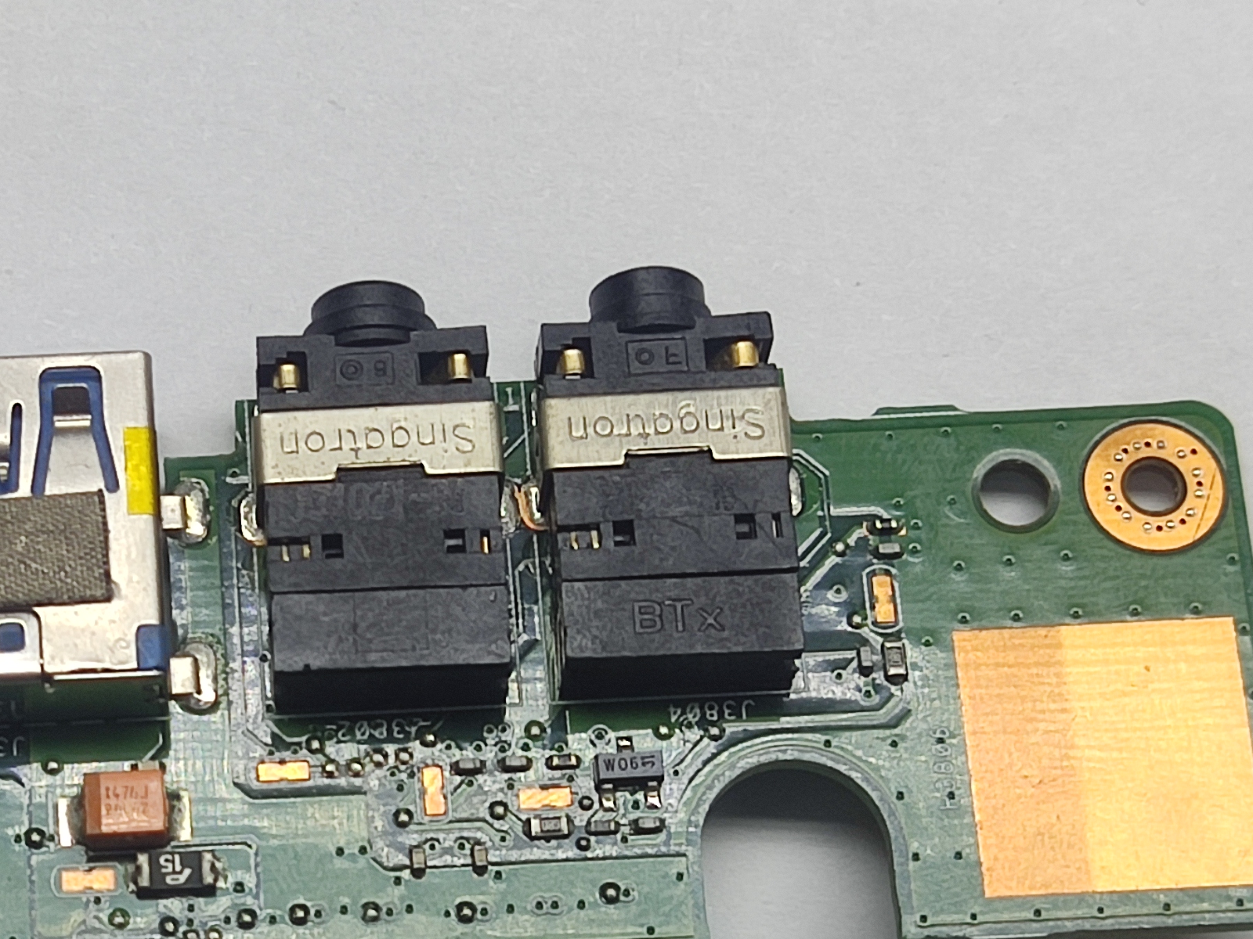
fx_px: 4163
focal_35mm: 115
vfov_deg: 12.8
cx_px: 211
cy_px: 711
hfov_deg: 17.0
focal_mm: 4.71
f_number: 1.79
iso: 50
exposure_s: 1/239
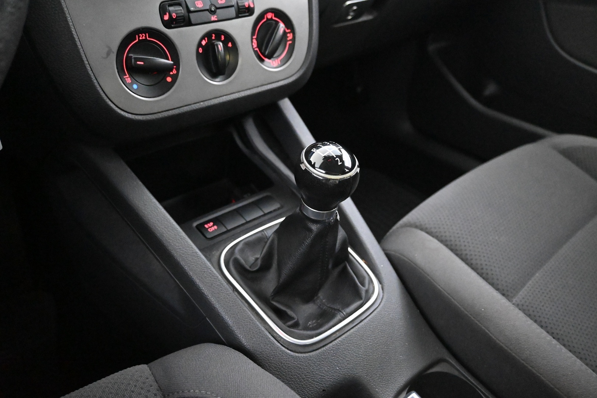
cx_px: 298
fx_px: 497
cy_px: 199
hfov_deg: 61.9
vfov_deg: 43.6
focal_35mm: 30
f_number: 3.8
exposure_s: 1/30
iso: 16000
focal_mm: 20
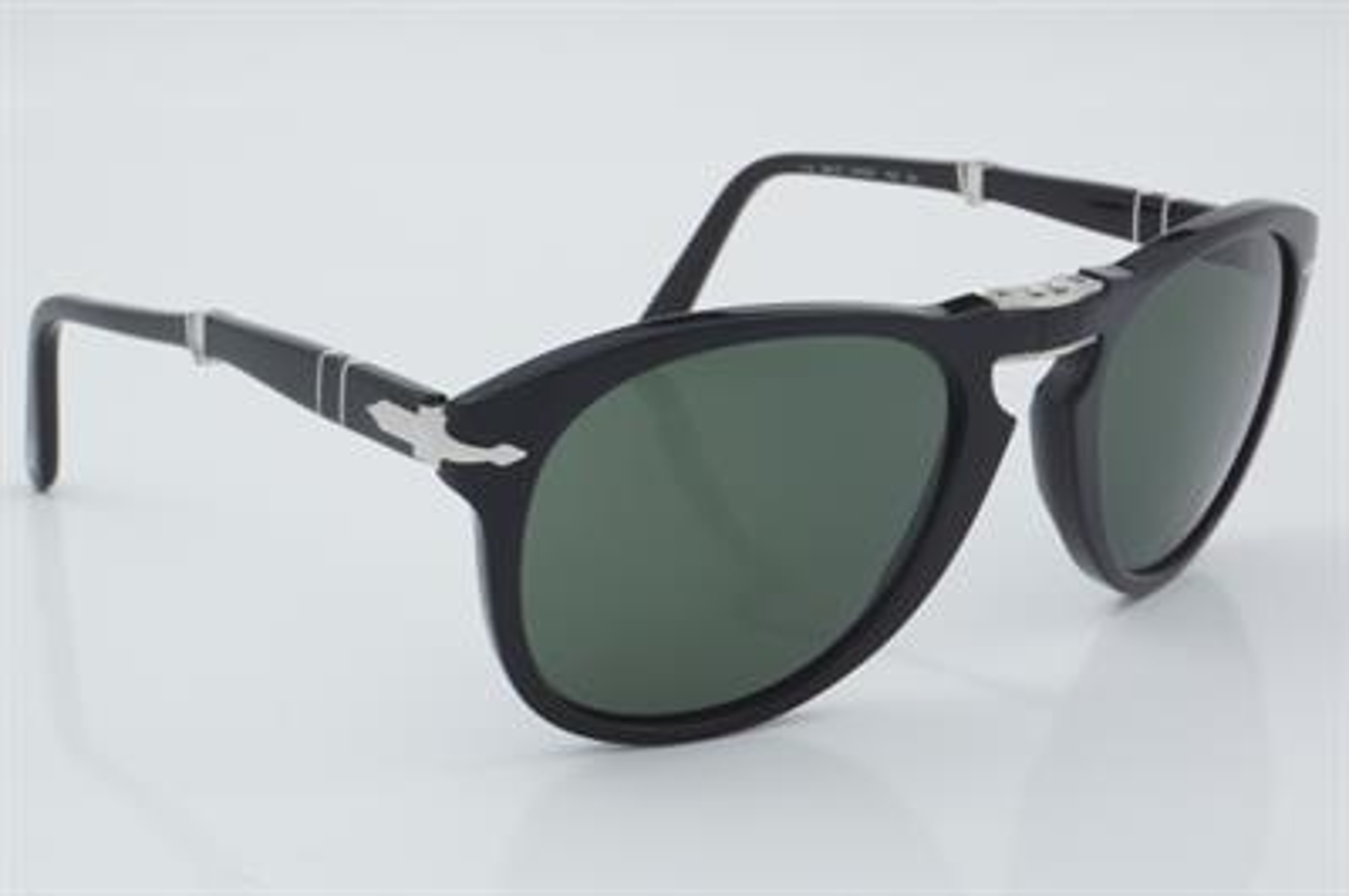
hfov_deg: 27.0
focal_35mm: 75
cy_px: 448
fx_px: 2808
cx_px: 674
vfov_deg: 18.2
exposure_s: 1/4
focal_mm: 50
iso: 100
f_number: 32
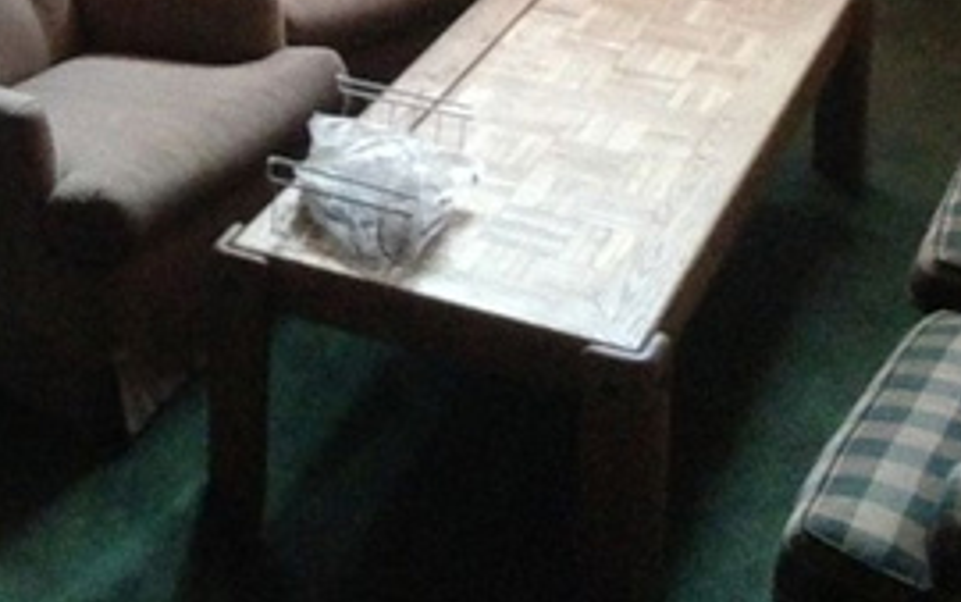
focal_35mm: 83
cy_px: -221
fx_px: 2175
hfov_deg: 24.6
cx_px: 238
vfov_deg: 14.9
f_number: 2.4
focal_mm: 4.12
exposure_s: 1/15
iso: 1250
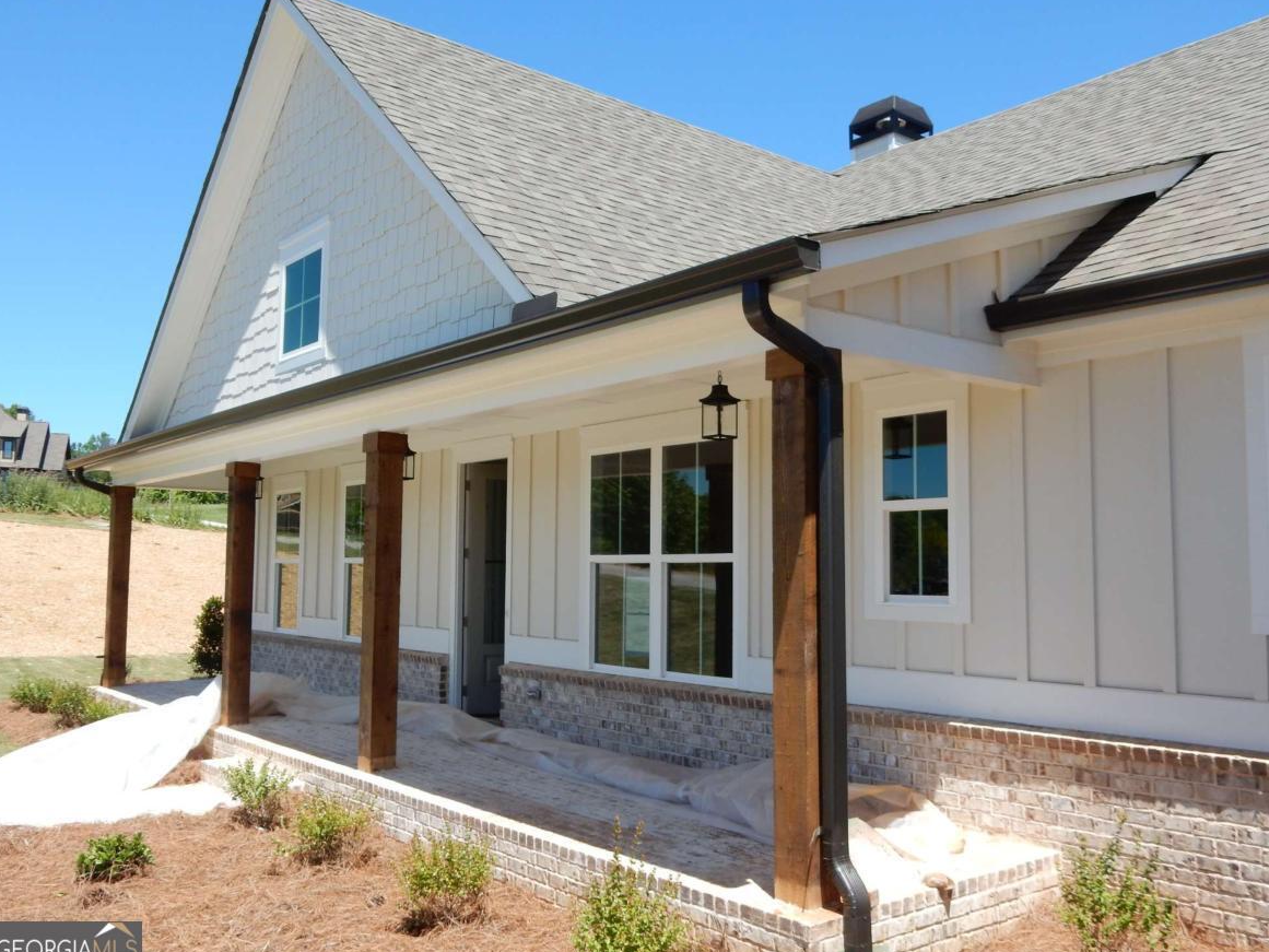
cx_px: 649
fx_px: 1137
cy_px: 479
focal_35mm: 31
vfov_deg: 45.4
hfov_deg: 58.3
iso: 125
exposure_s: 1/640
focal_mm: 5.4
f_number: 4
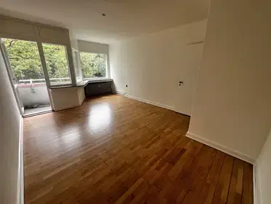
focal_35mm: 13
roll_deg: -0.6
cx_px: 136
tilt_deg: -17.1
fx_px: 102
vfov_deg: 89.9
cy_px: 102
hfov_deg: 106.2
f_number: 1.8
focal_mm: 1.57
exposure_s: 1/99
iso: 40
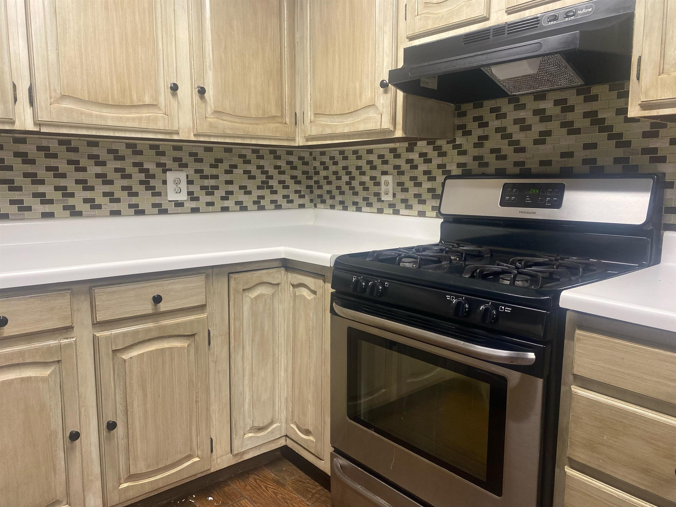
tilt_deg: -9.2
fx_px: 508
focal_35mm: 26
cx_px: 338
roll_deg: -0.3
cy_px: 254
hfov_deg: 67.3
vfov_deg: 53.1
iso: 125
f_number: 1.8
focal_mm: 4.25
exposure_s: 1/60
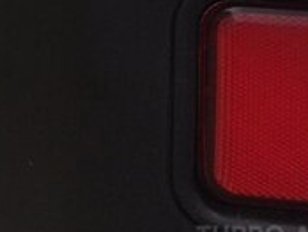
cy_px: -171
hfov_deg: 15.4
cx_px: -246
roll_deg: -1.1
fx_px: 980
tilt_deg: +1.0
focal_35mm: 110
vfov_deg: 12.5
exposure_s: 1/423
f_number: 2.2
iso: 32
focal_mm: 4.15
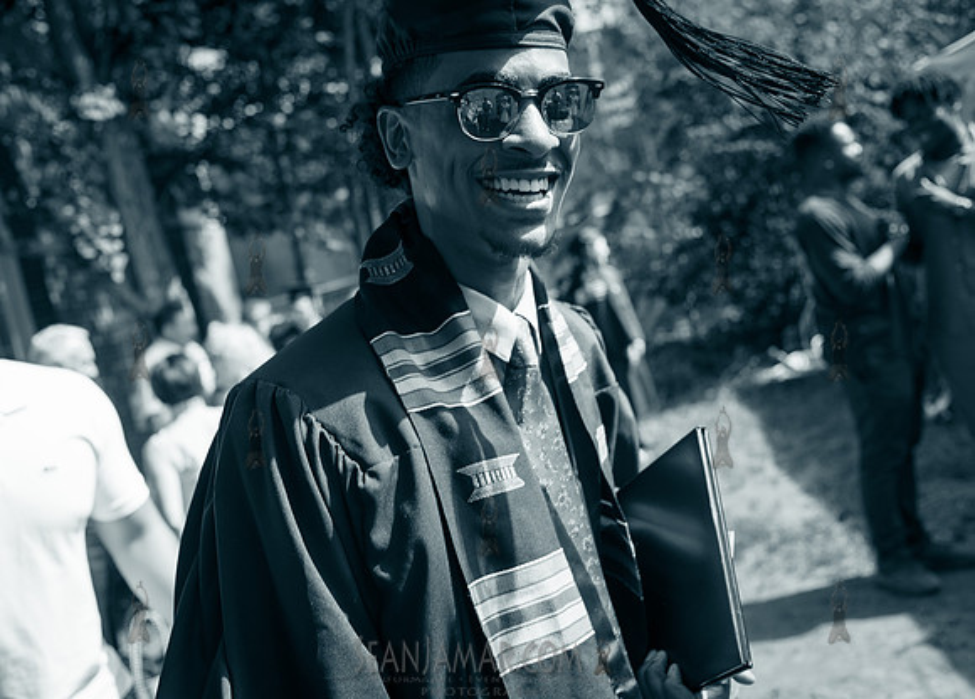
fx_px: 1019
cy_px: 350
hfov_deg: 51.1
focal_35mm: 37
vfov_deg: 37.9
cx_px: 451
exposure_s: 1/1000
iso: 250
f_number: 4.5
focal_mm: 35
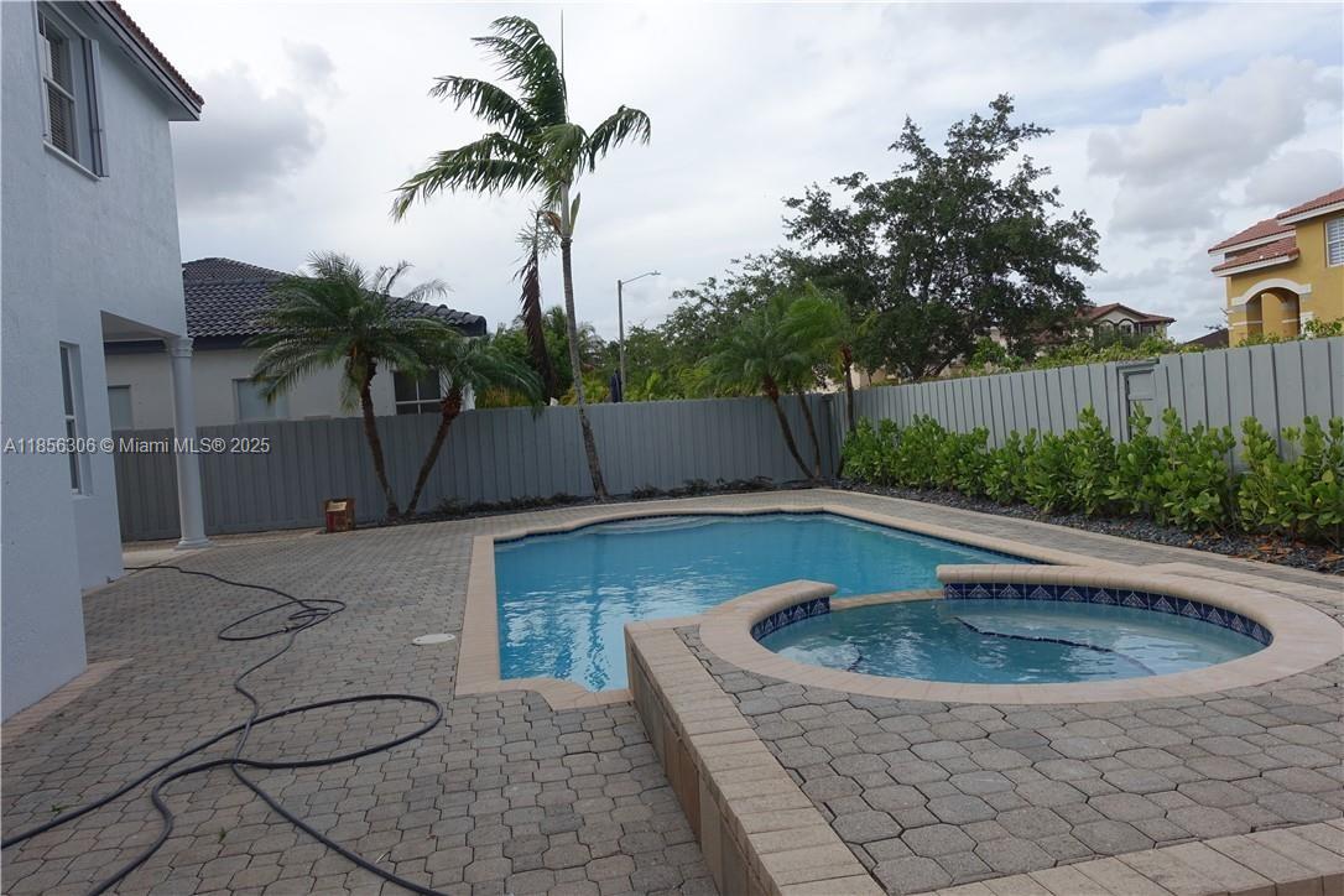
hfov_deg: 73.7
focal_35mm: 24
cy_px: 448
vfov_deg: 53.1
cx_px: 672
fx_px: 896
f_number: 5.6
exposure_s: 1/320
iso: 125
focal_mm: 8.8
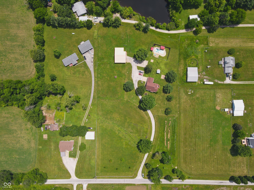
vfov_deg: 56.8
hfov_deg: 71.6
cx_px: 127
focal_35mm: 24
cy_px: 95
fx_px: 176
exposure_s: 1/640
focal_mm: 4.5
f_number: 2.8
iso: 100
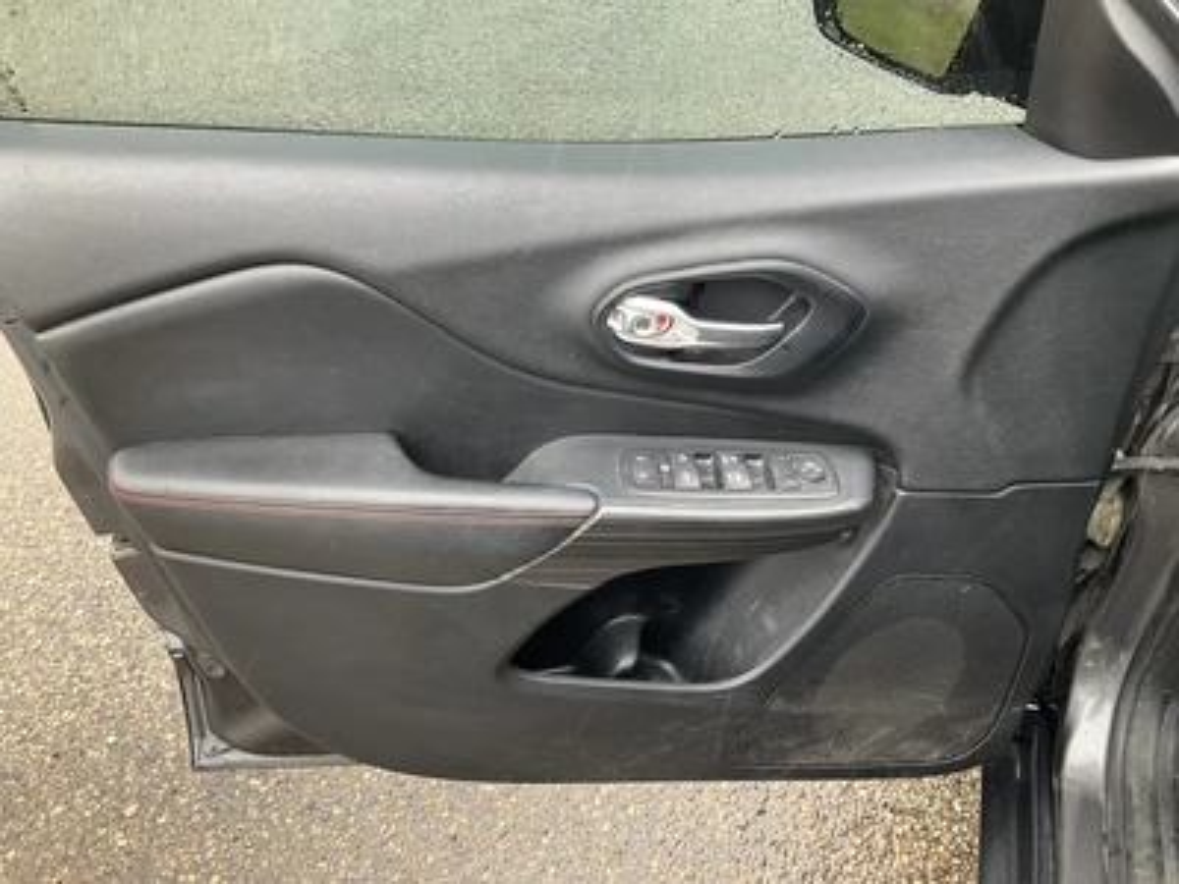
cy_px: 442
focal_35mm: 29
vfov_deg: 48.2
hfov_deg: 61.7
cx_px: 590
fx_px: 988
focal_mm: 3
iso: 64
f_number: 1.8
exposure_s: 1/66
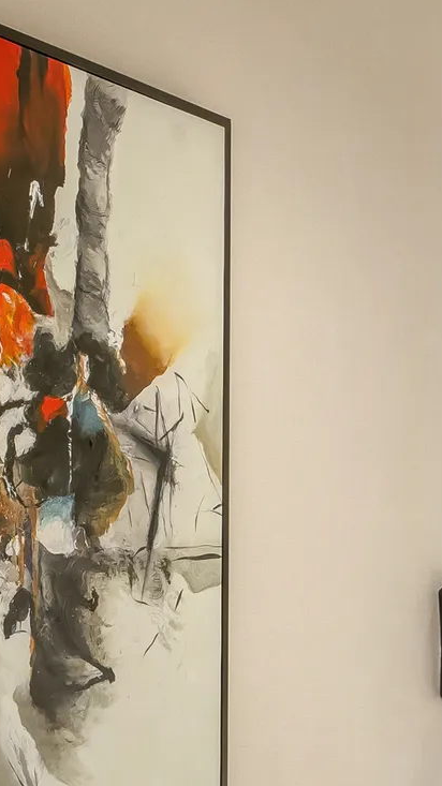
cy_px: 744
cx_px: 213
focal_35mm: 93
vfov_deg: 22.3
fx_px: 1930
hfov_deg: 13.1
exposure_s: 1/1.67
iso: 320
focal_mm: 21.6
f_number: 9
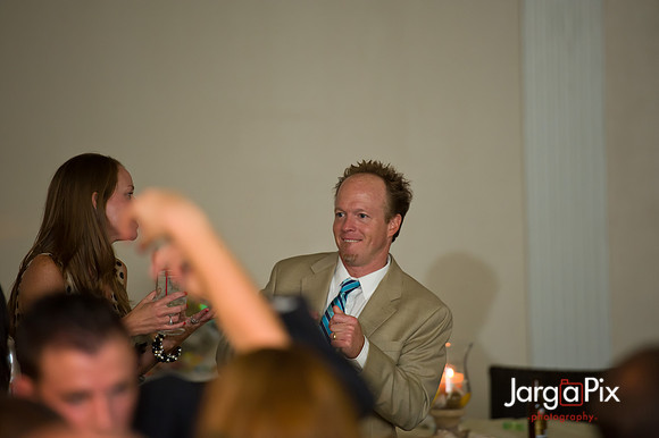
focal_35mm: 200
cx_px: 330
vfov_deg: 6.9
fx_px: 3659
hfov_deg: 10.3
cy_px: 219
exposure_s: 1/125
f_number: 3.2
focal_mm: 200
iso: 1600
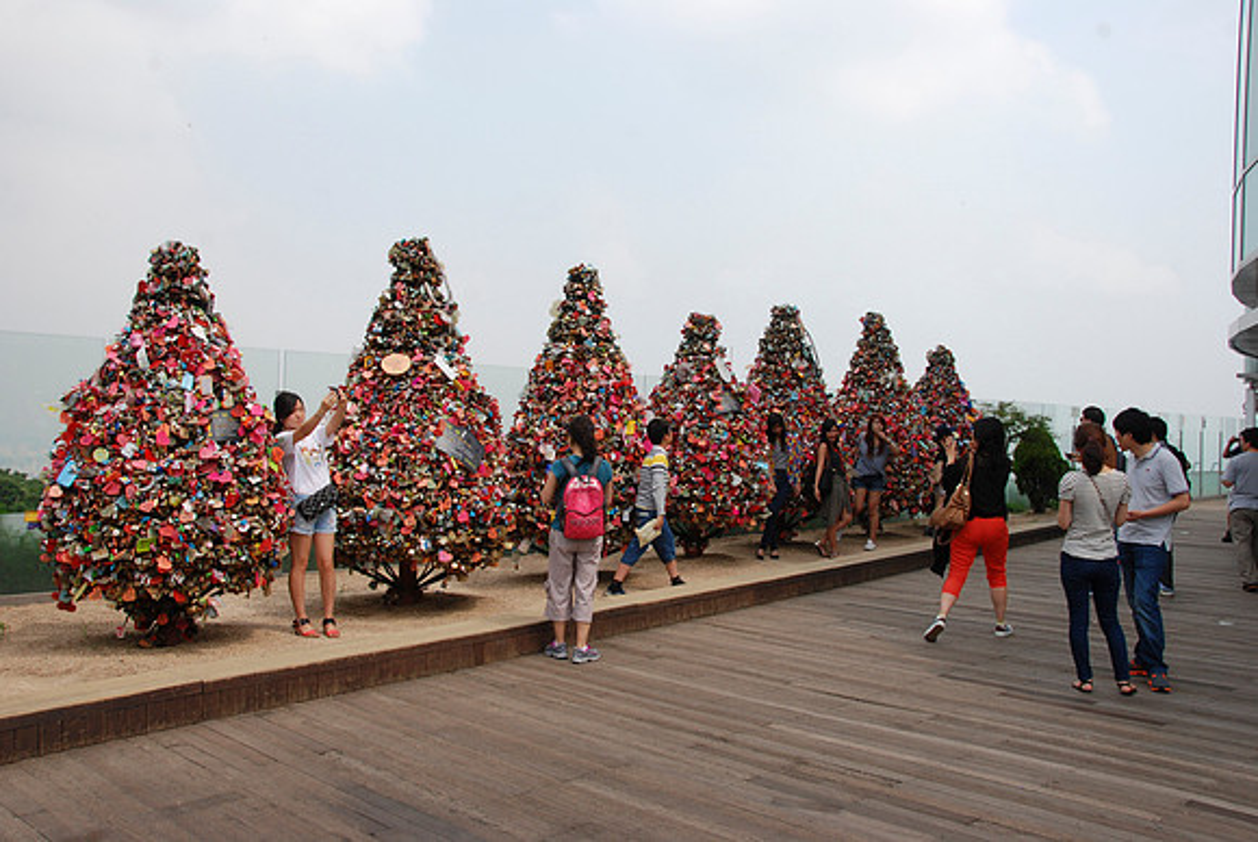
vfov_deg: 43.7
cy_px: 421
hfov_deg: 61.9
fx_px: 1049
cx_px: 629
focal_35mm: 30
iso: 250
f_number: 9
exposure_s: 1/320
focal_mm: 20
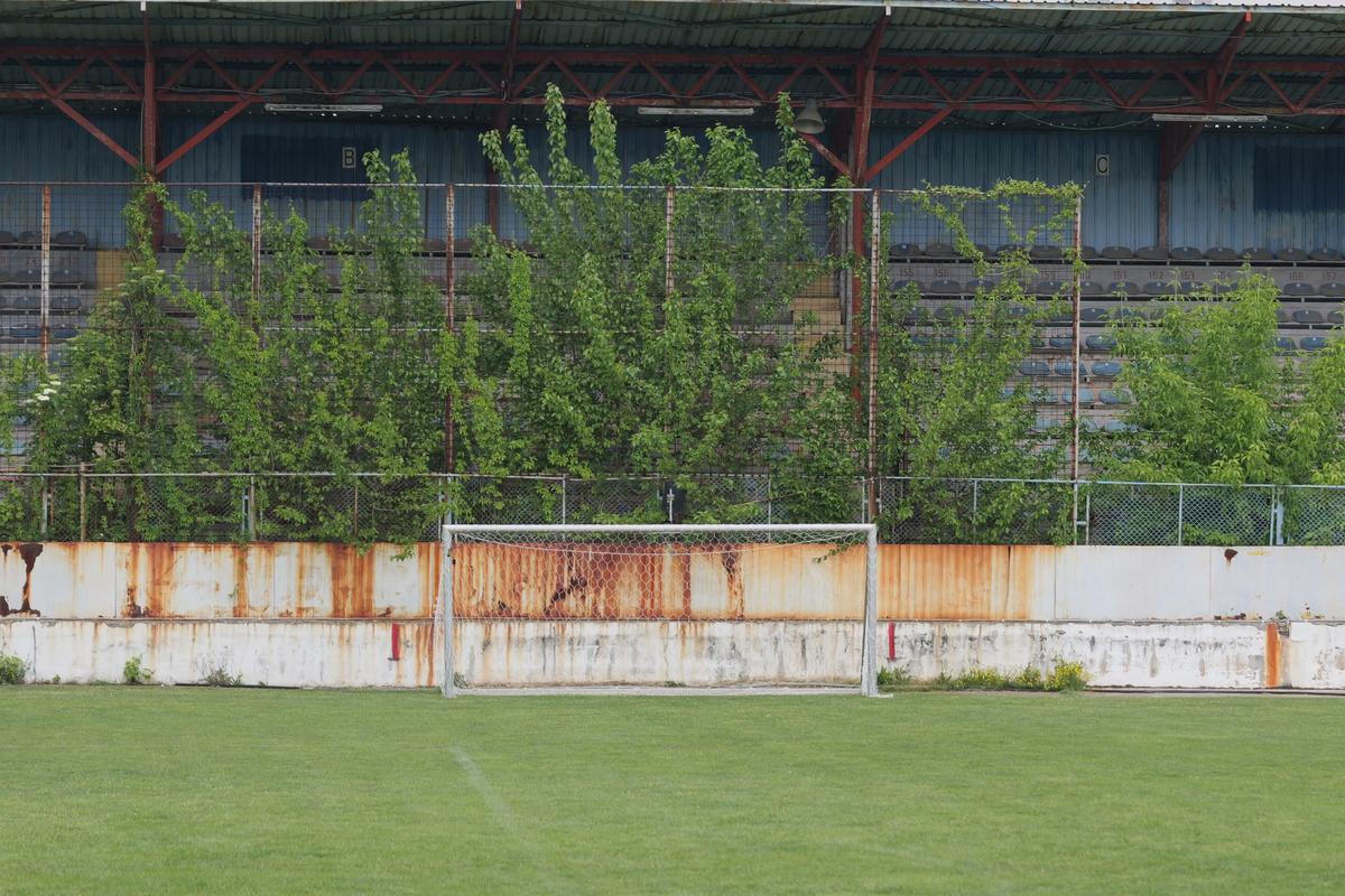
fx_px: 3923
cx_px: 672
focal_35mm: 105
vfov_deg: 13.0
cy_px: 448
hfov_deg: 19.5
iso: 200
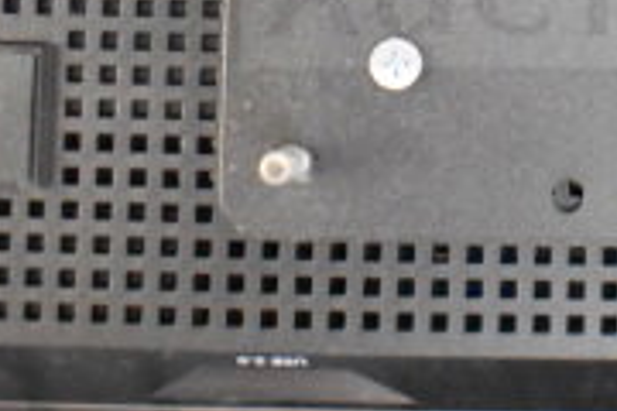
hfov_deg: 18.6
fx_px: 1828
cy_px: -204
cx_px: 624
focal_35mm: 107
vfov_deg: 12.2
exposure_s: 1/30
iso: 11400
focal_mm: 21
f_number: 3.8
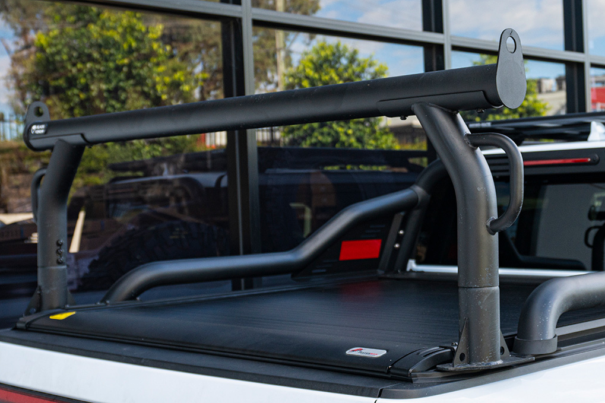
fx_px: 890
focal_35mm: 53
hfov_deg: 36.1
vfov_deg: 25.5
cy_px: 204
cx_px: 493
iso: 250
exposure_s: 1/160
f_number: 4
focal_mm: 30
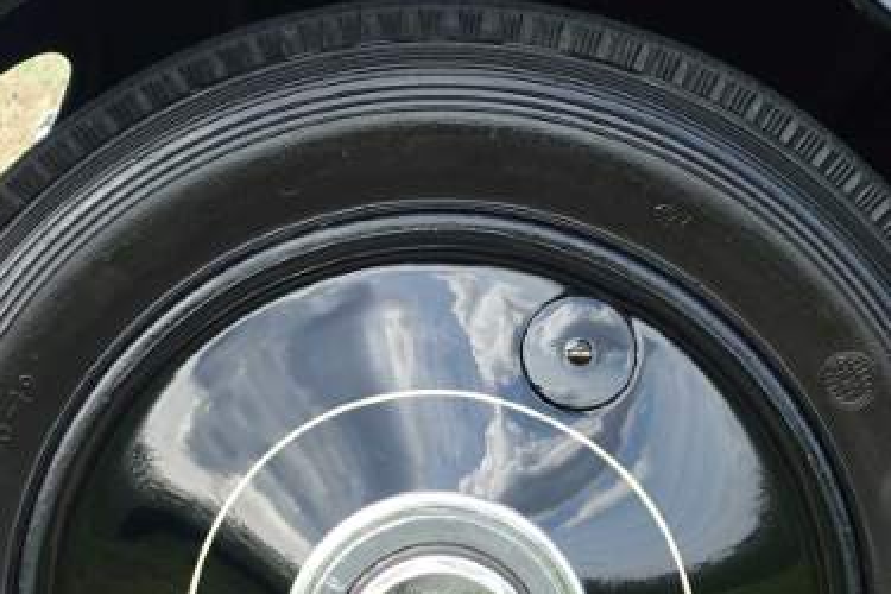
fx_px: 3341
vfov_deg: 10.2
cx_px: 513
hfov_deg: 15.2
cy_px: 375
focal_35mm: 135
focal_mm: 16.17
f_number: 4
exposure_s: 1/125
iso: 125
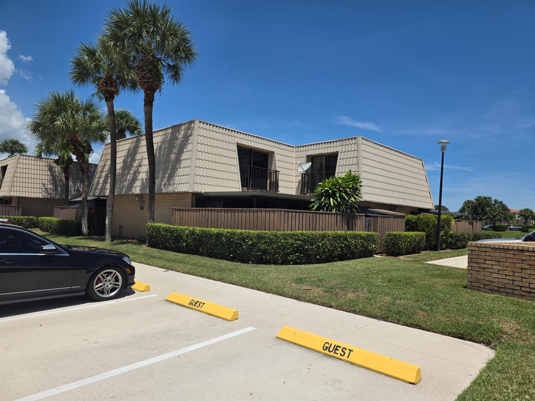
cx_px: 268
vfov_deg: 58.9
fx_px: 355
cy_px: 200
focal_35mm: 23
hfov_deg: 73.9
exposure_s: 1/7944
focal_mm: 6.3
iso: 50
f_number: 1.7
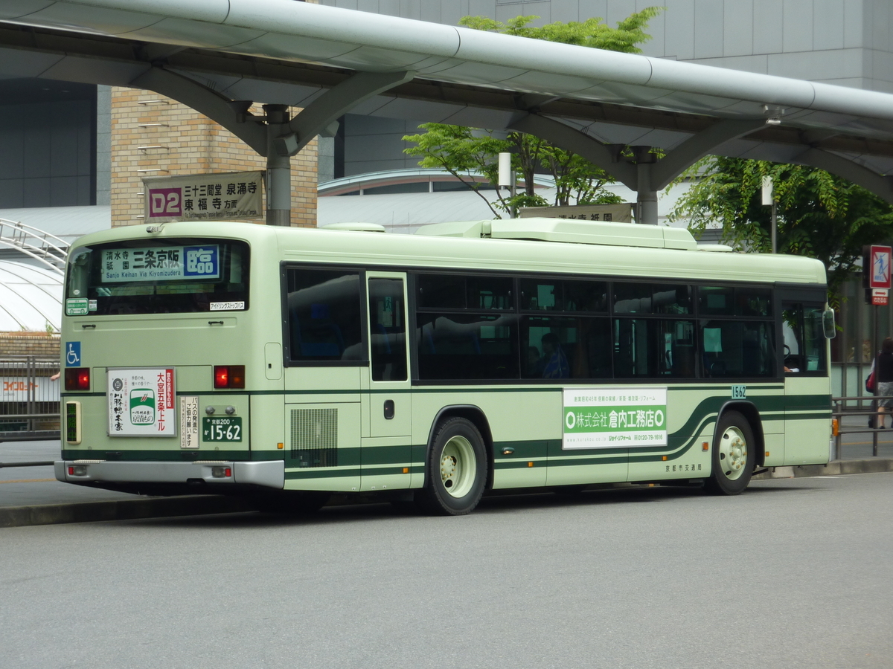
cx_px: 446
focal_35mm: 119
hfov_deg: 16.6
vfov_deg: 12.5
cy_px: 334
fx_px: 3070
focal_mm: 19.5
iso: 80
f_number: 4.4
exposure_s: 1/125
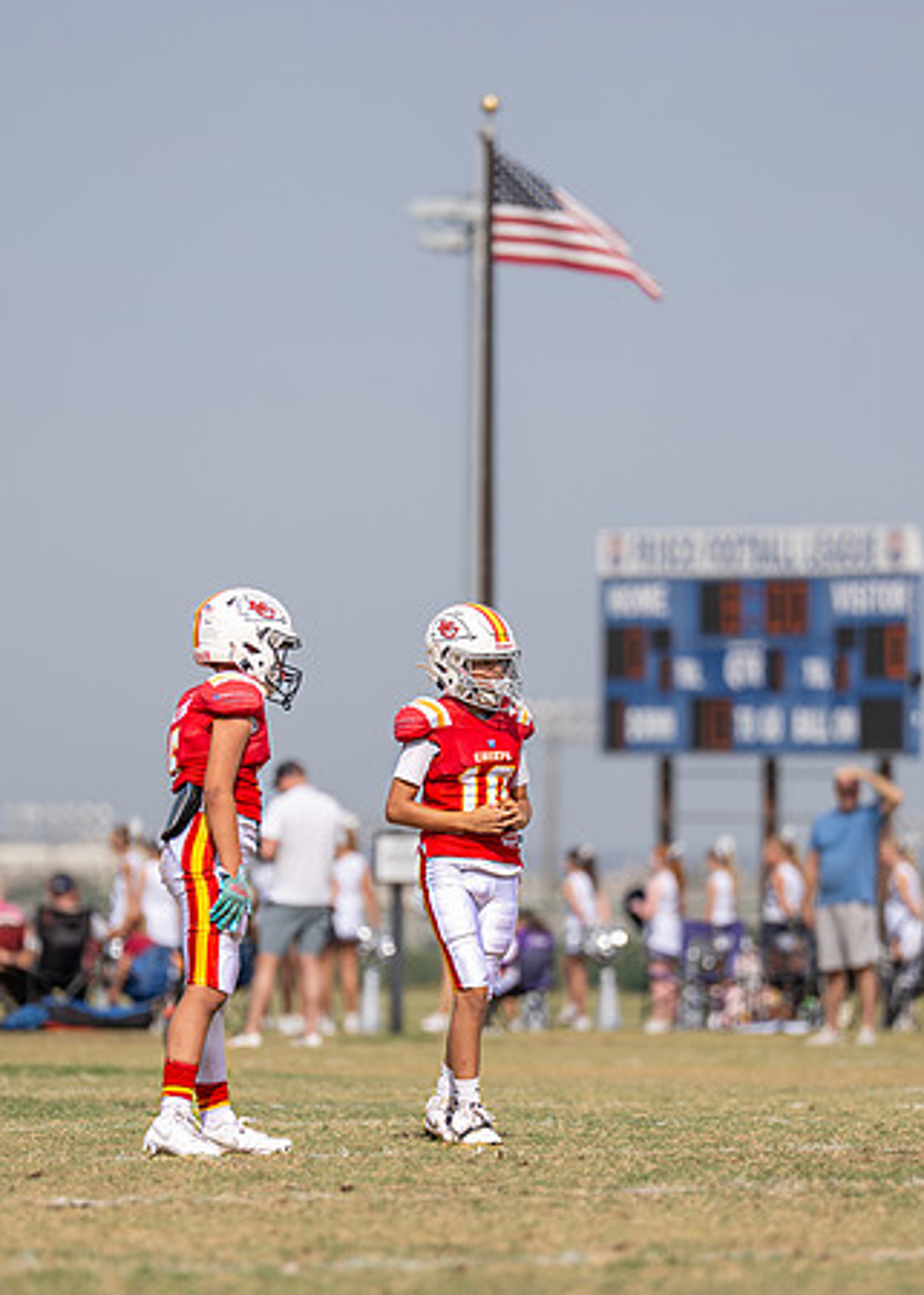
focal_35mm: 368
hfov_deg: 3.9
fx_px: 13524
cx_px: 474
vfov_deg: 5.5
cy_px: 796
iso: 160
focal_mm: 200
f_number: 2.8
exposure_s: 1/5000
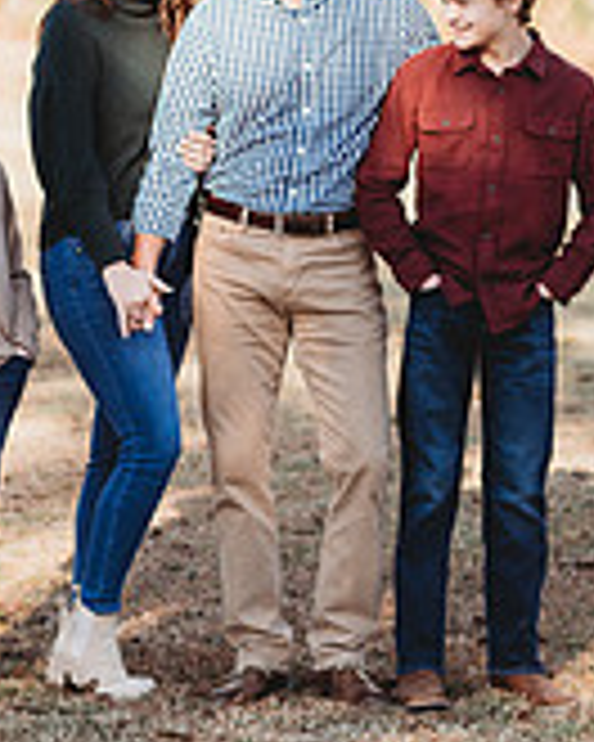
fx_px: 4791
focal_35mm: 218
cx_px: 279
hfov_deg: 7.1
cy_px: 45
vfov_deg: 8.8
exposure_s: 1/1000
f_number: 2.5
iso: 200
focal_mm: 85
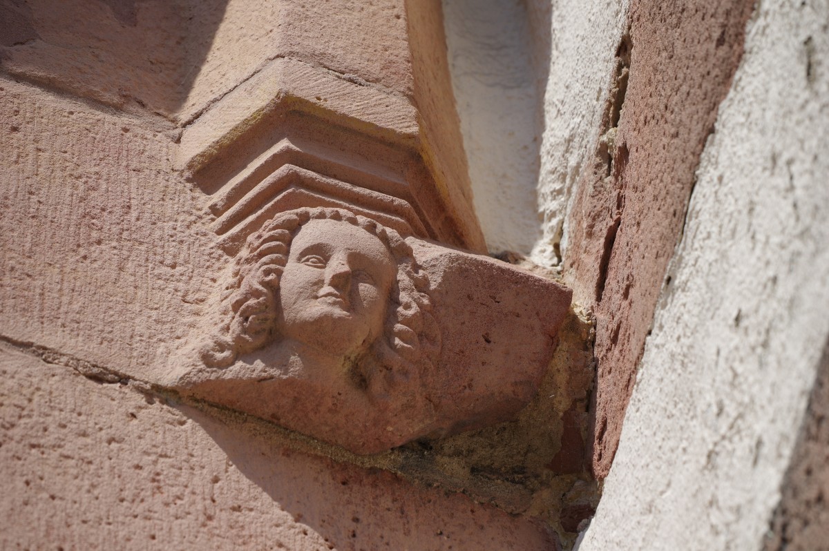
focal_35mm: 285
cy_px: 276
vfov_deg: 4.8
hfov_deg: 7.2
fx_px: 6557
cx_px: 414
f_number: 7.1
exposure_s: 1/400
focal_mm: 190
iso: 100
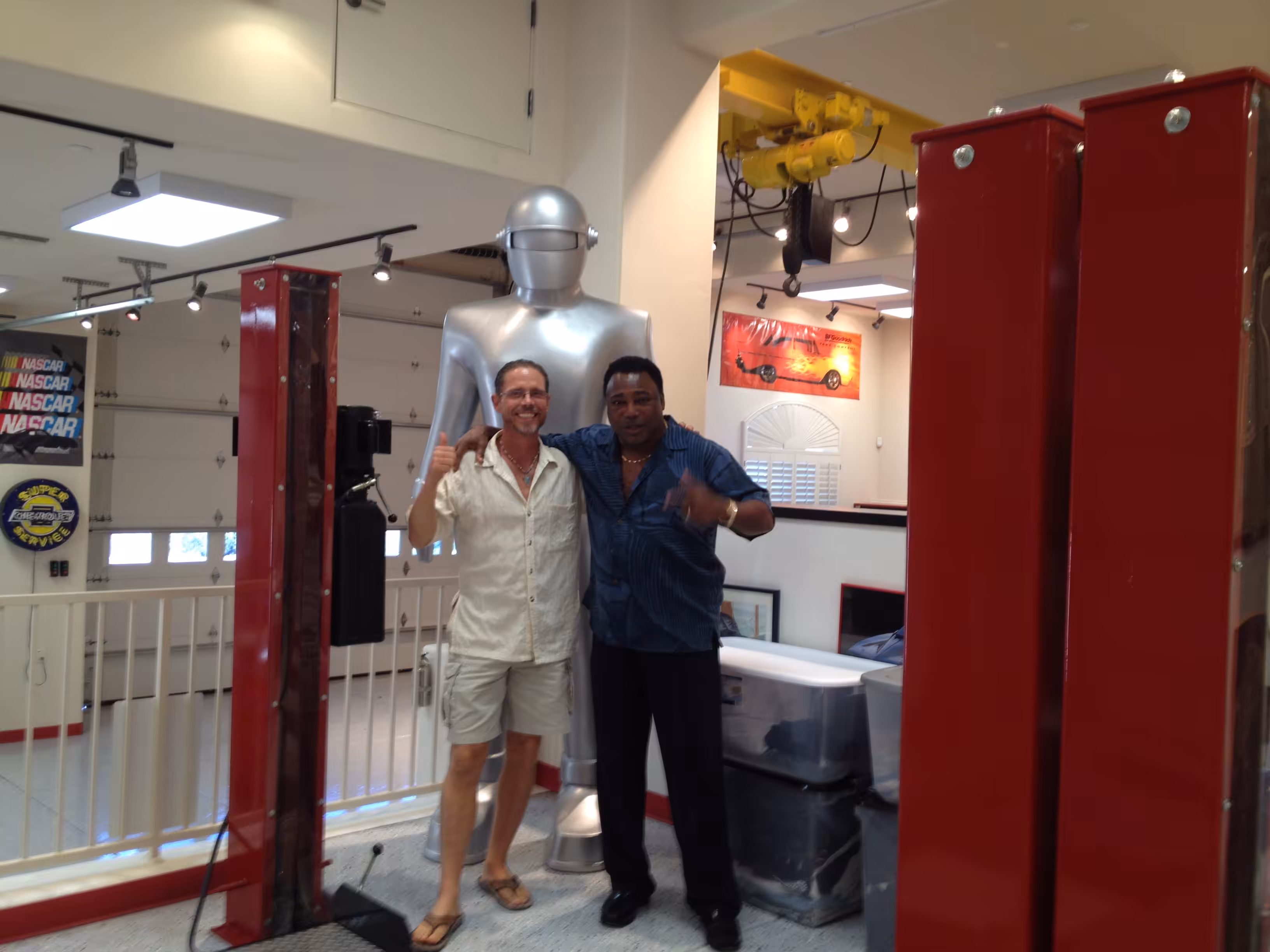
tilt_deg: -0.8
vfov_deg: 40.7
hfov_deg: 52.6
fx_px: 1284
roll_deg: -2.7
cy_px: 476
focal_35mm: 35
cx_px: 635
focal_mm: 4.28
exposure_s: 1/20
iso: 50
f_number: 2.4
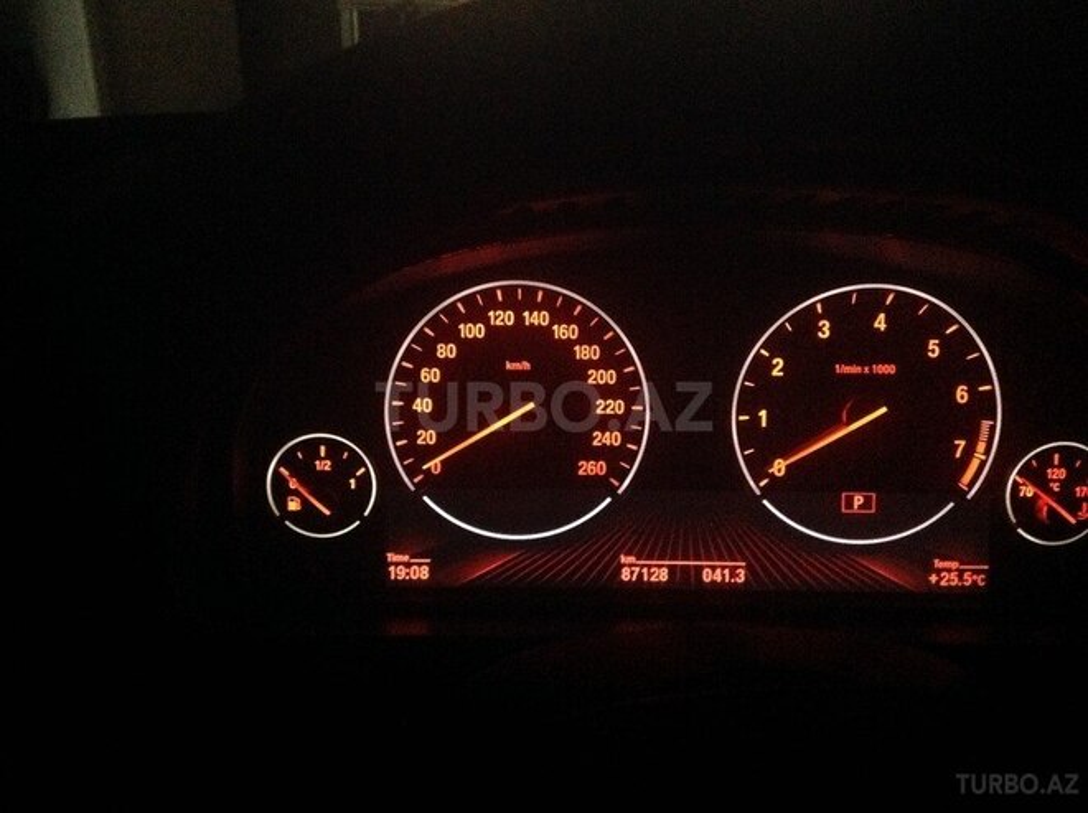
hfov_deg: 52.7
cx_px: 544
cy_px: 406
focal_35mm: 35
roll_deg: -1.7
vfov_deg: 40.6
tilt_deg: -19.3
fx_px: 1098
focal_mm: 4.28
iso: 800
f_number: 2.4
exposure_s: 1/15
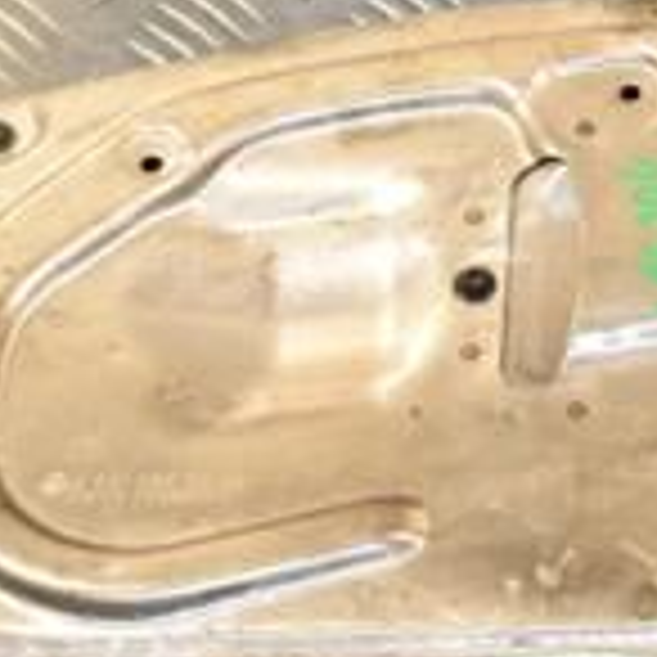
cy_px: 292
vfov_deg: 8.8
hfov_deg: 8.7
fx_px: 4273
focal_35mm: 199
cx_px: 765
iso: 800
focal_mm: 38
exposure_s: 1/200
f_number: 5.6
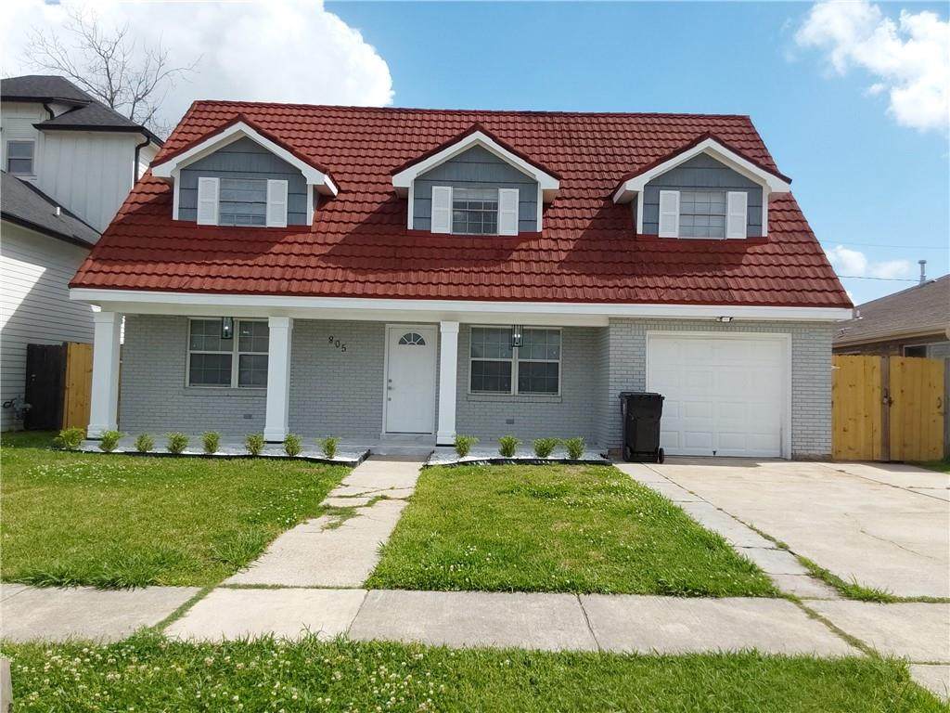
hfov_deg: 63.4
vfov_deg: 49.7
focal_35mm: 28
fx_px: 768
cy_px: 356
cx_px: 475
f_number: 1.9
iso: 50
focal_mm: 2.91
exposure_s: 1/2603
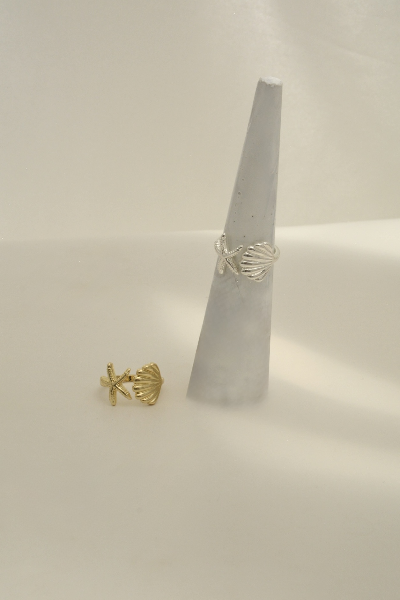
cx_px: 200
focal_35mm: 75
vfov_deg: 27.0
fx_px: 1250
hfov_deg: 18.2
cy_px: 300
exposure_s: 1/1000
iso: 500
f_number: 18
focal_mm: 50
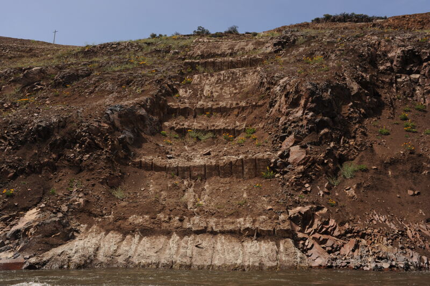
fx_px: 418
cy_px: 143
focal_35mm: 35
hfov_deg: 54.5
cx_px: 215
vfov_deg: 37.8
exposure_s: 1/250
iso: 250
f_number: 14
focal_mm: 35
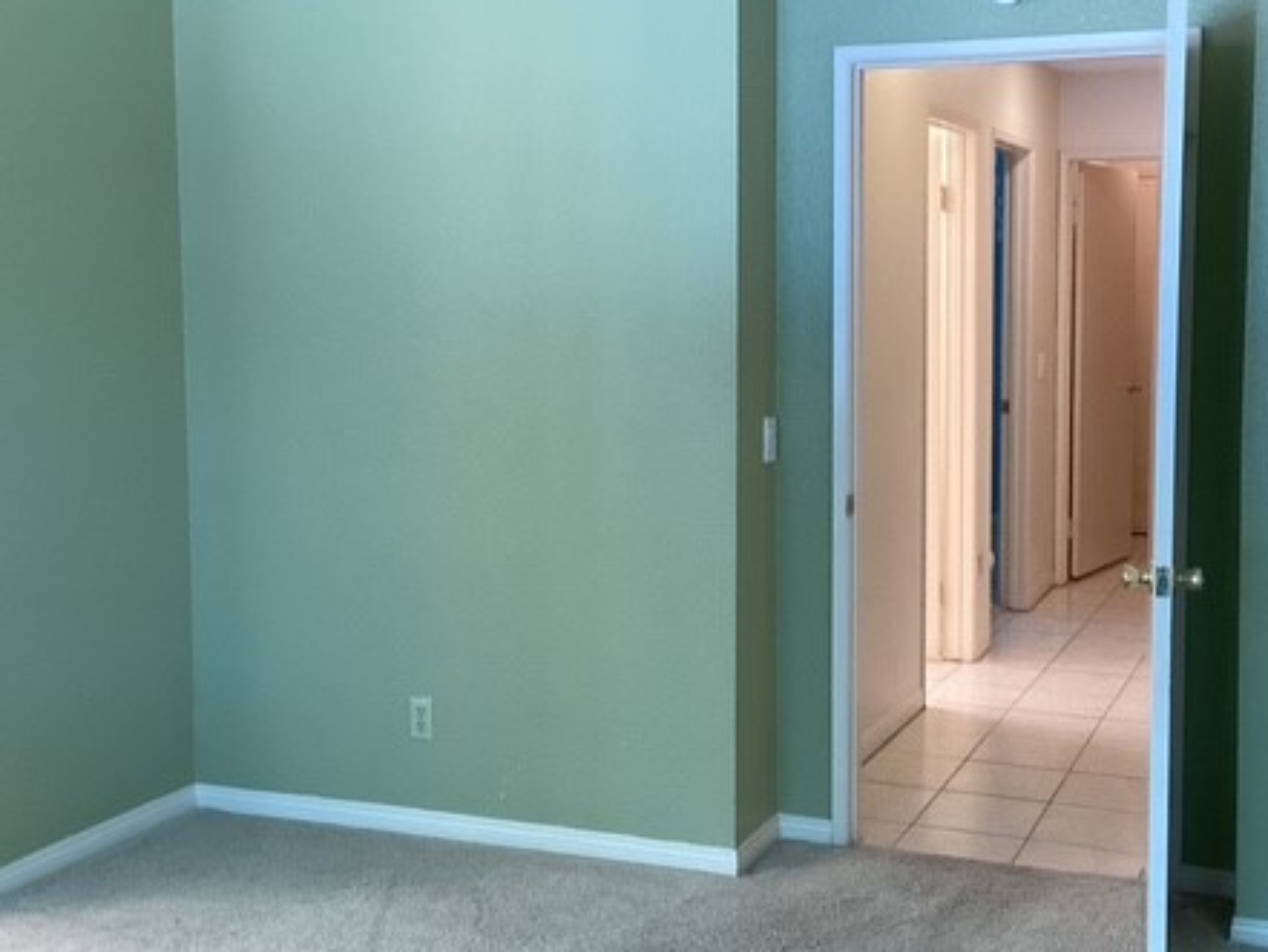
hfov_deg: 41.8
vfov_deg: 32.2
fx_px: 1649
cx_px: 782
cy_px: 426
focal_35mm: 45
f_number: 2.4
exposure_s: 1/60
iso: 200
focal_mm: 3.3
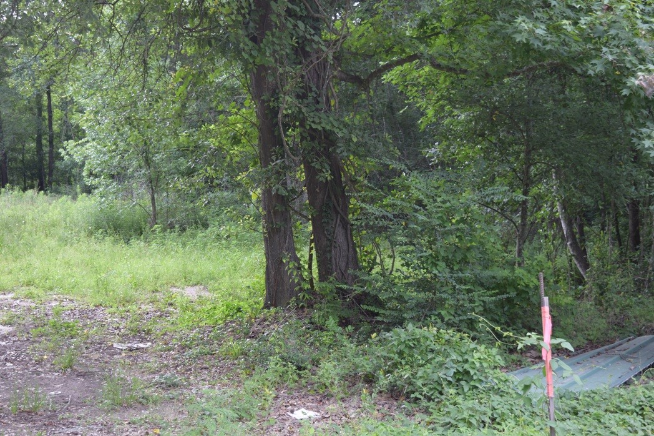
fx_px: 926
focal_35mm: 51
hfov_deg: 38.9
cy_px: 218
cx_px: 327
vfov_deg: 26.5
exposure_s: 1/100
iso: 400
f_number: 4.5
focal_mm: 34
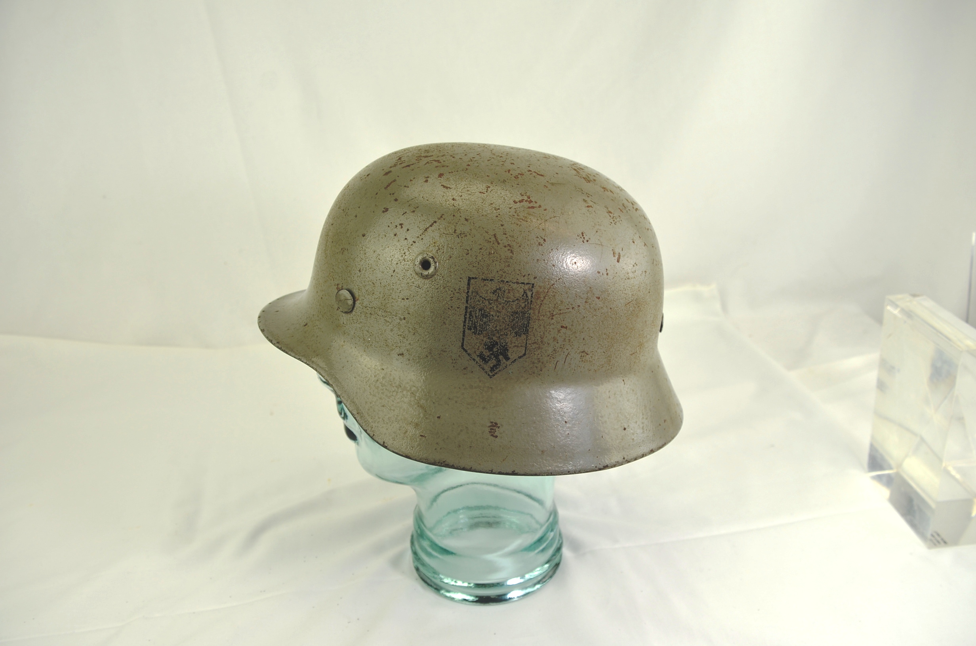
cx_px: 488
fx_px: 812
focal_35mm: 30
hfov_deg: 62.0
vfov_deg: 43.4
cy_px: 323
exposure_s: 1/125
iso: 200
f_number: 5.6
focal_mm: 20
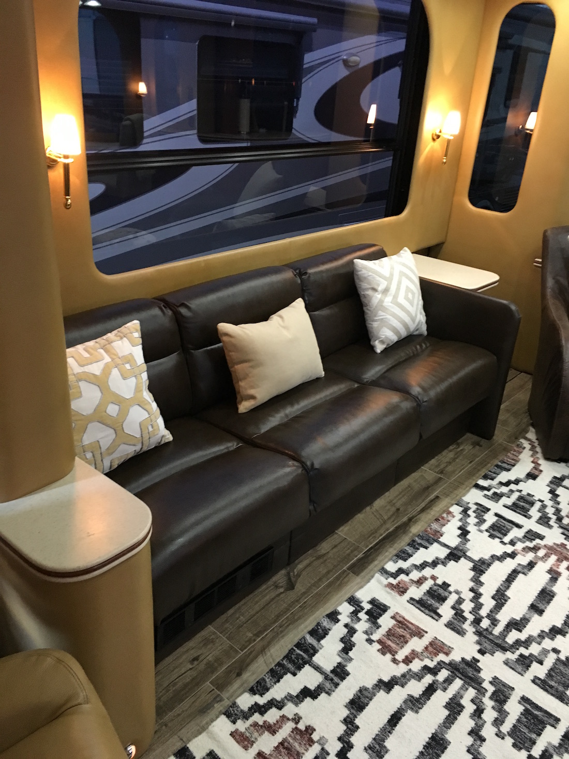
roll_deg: -3.9
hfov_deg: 48.2
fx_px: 636
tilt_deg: -25.8
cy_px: 380
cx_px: 284
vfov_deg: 61.7
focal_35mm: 29
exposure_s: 1/15
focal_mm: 4.15
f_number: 2.2
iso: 200
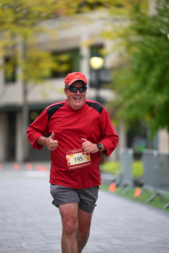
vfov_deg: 10.3
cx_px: 84
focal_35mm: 200
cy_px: 126
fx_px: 1407
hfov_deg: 6.9
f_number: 2.8
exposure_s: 1/1600
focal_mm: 200
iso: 640
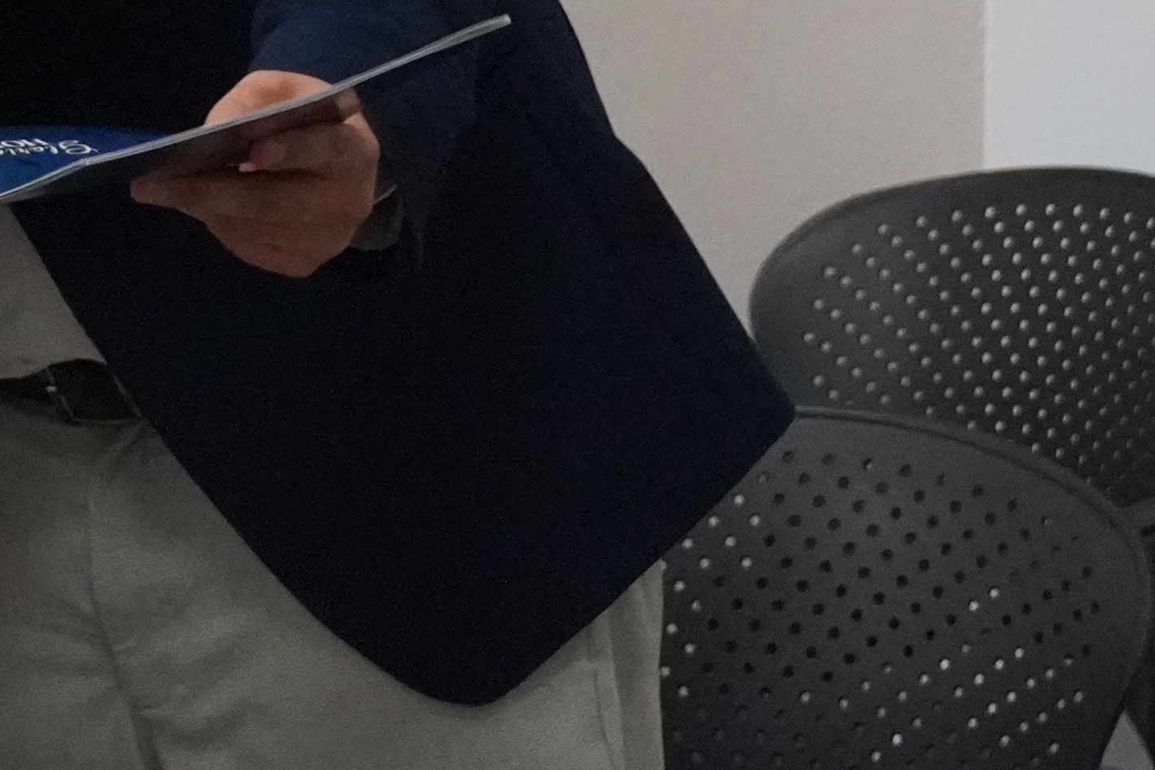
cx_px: 441
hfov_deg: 7.5
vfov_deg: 5.0
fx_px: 8855
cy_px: -211
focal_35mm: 276
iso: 5000
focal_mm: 44
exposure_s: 1/160
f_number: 5.6
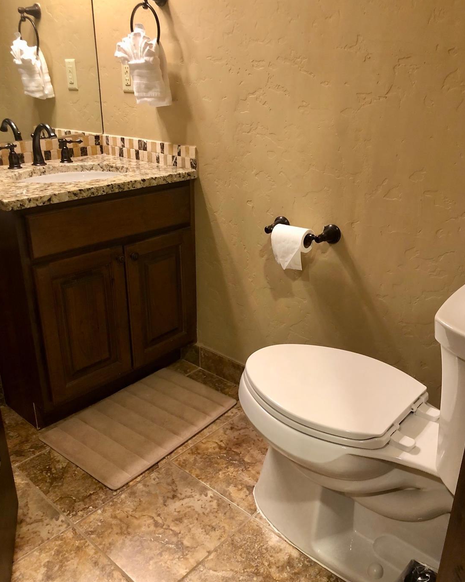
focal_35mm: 30
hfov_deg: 48.5
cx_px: 237
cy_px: 284
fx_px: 516
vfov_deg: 58.8
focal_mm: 3.99
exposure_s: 1/15
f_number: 1.8
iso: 64
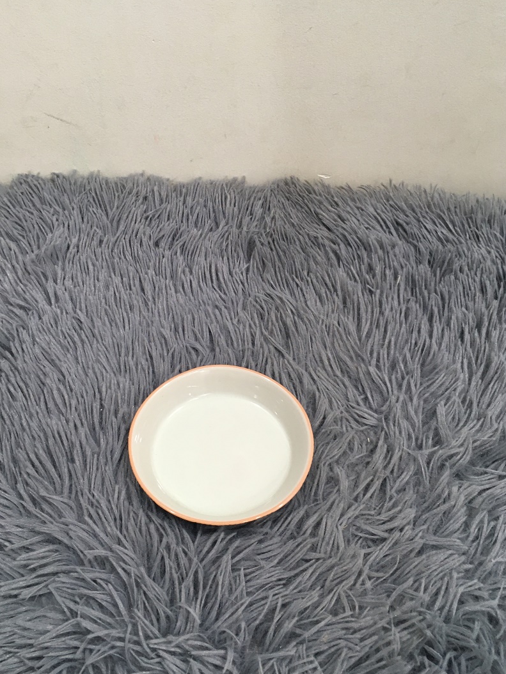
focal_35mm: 33
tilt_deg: -51.1
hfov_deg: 42.9
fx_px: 643
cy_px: 337
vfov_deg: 55.4
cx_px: 236
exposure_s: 1/33
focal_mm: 4.15
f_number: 2.2
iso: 125
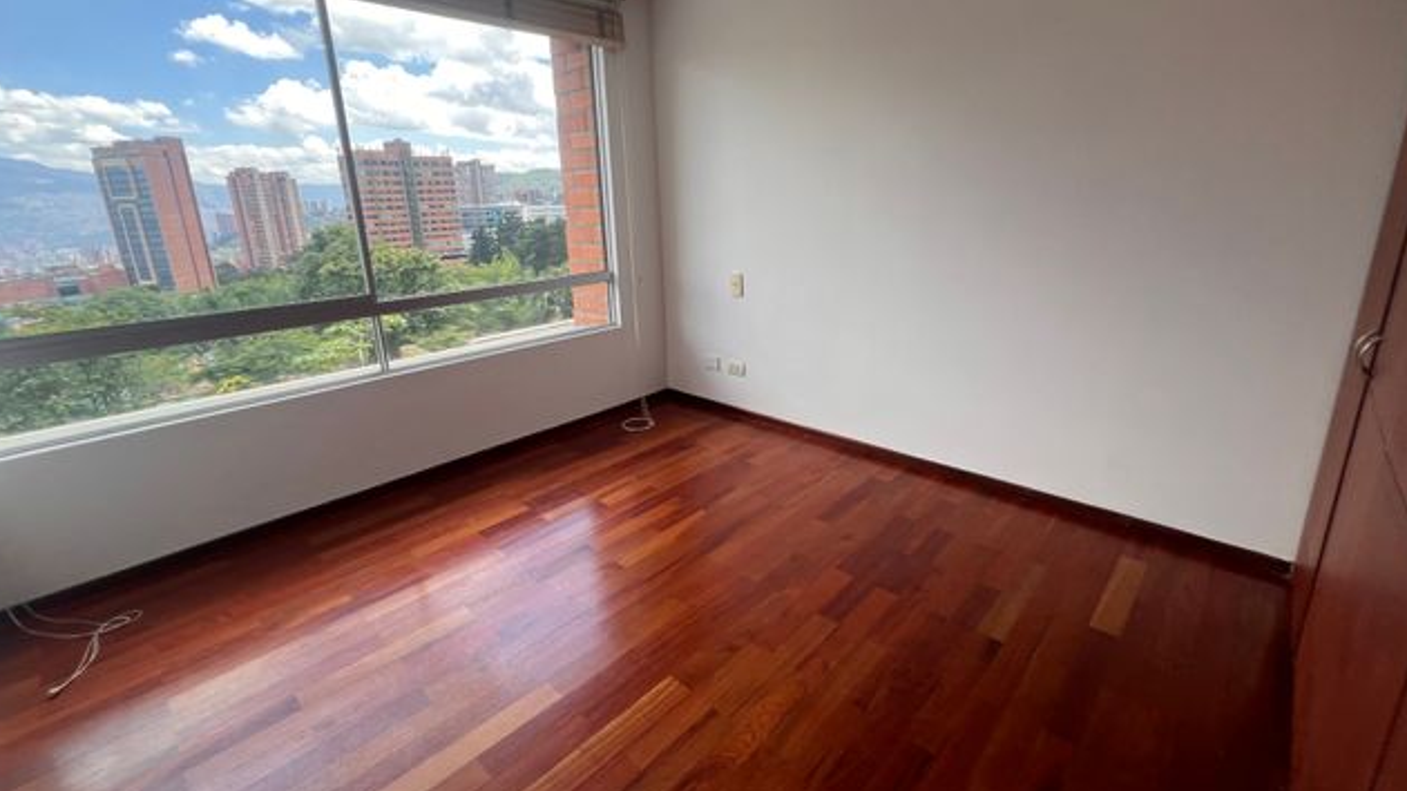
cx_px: 709
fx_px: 559
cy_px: 362
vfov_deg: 70.4
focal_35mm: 15
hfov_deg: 103.0
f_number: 1.8
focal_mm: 1.57
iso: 32
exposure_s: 1/100
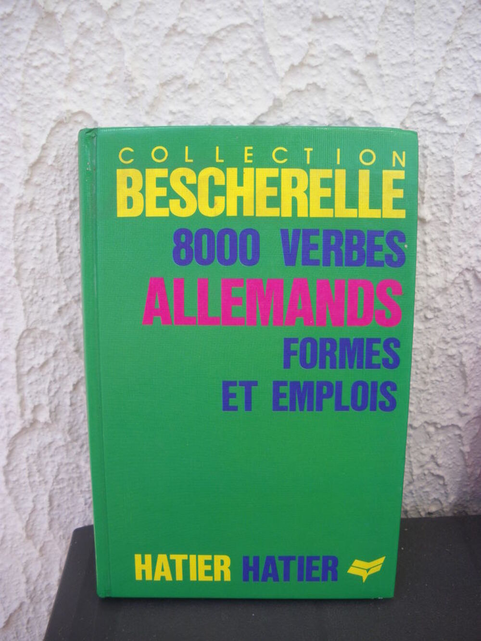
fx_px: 667
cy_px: 320
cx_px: 240
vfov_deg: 51.4
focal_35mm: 36
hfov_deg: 39.7
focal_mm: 6.3
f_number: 3.5
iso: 64
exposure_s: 1/160
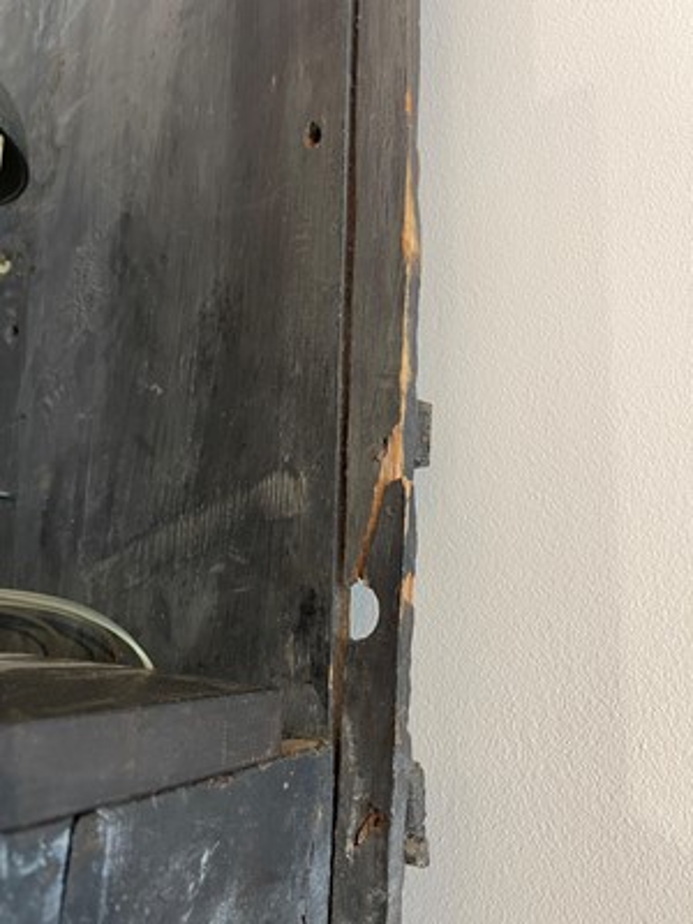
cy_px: 462
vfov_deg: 67.3
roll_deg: -1.8
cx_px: 346
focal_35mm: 26
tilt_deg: +11.2
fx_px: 694
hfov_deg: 53.1
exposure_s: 1/50
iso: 200
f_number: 1.6
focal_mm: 5.1
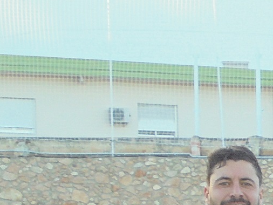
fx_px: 1696
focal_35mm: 215
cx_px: 597
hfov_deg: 8.6
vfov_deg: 6.7
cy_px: 432
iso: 100
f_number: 4.8
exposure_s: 1/60
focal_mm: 8.9
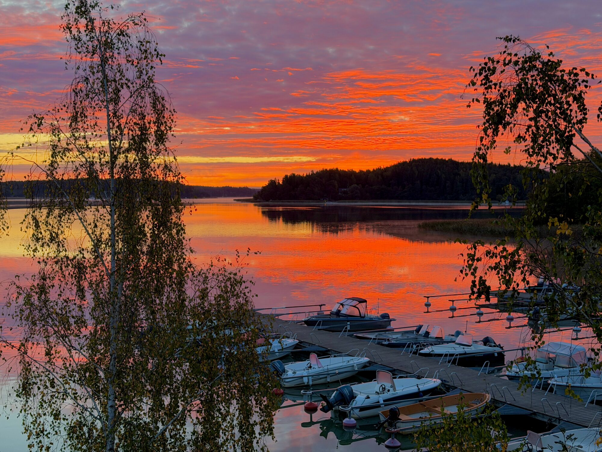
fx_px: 835
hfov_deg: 39.7
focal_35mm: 48
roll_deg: +1.2
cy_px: 226
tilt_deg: -3.7
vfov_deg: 30.3
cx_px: 301
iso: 80
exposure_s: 1/121
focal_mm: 6.76
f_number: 1.78
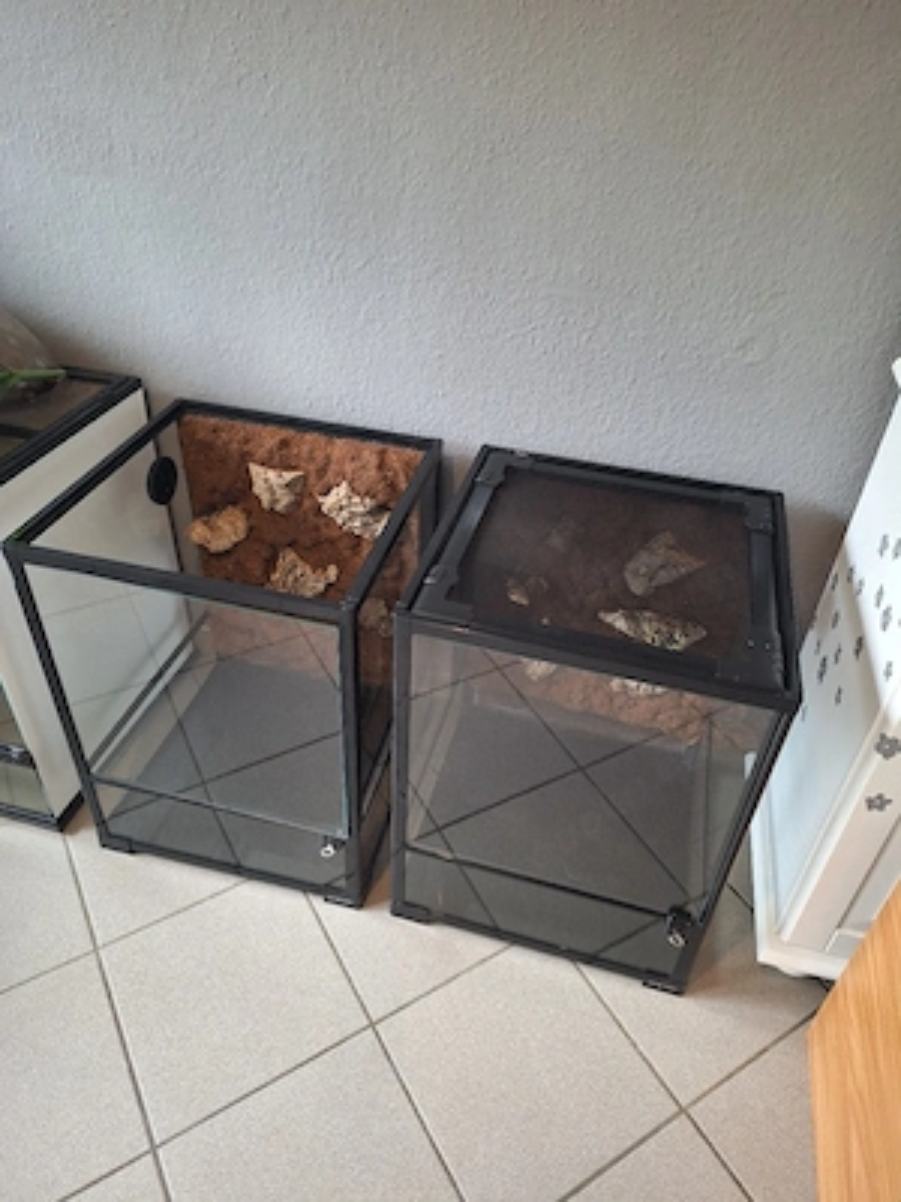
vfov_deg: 73.9
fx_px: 798
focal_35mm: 23
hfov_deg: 58.9
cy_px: 601
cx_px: 450
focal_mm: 5.54
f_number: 1.8
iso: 320
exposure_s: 1/33
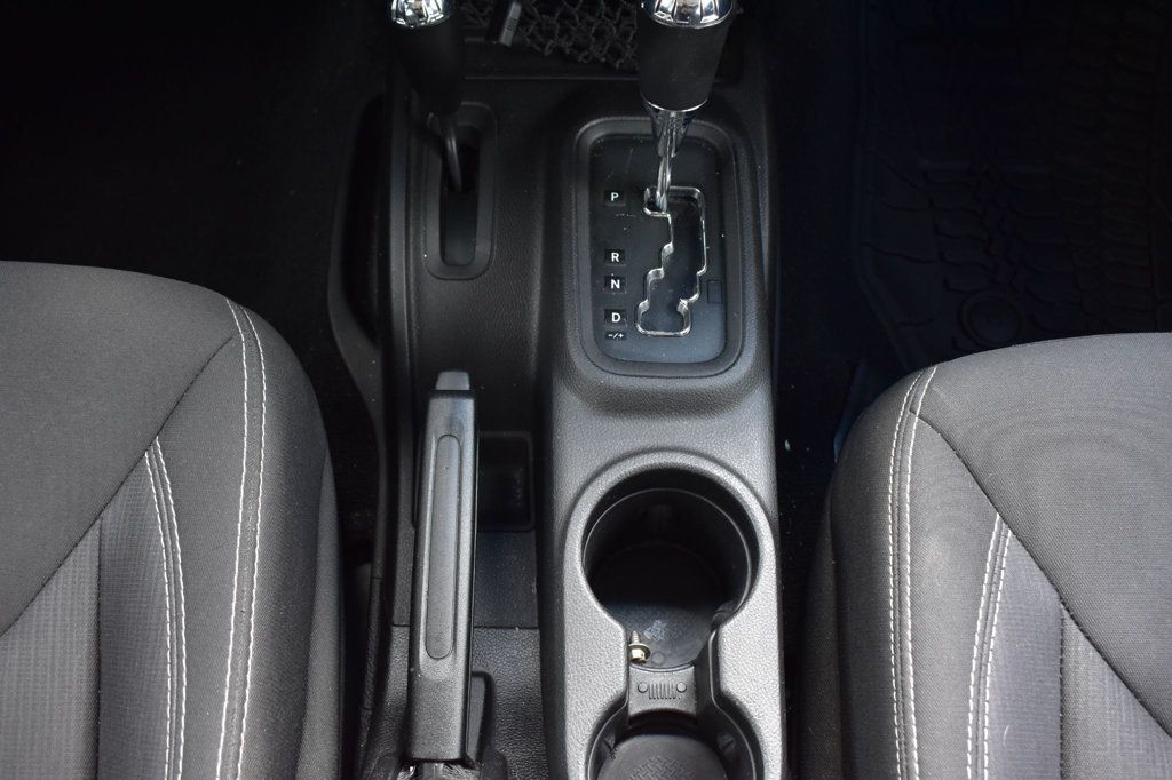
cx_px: 586
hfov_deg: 53.1
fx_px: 1172
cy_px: 390
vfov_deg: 36.8
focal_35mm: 36
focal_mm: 24
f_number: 6.3
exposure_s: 1/15
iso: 800
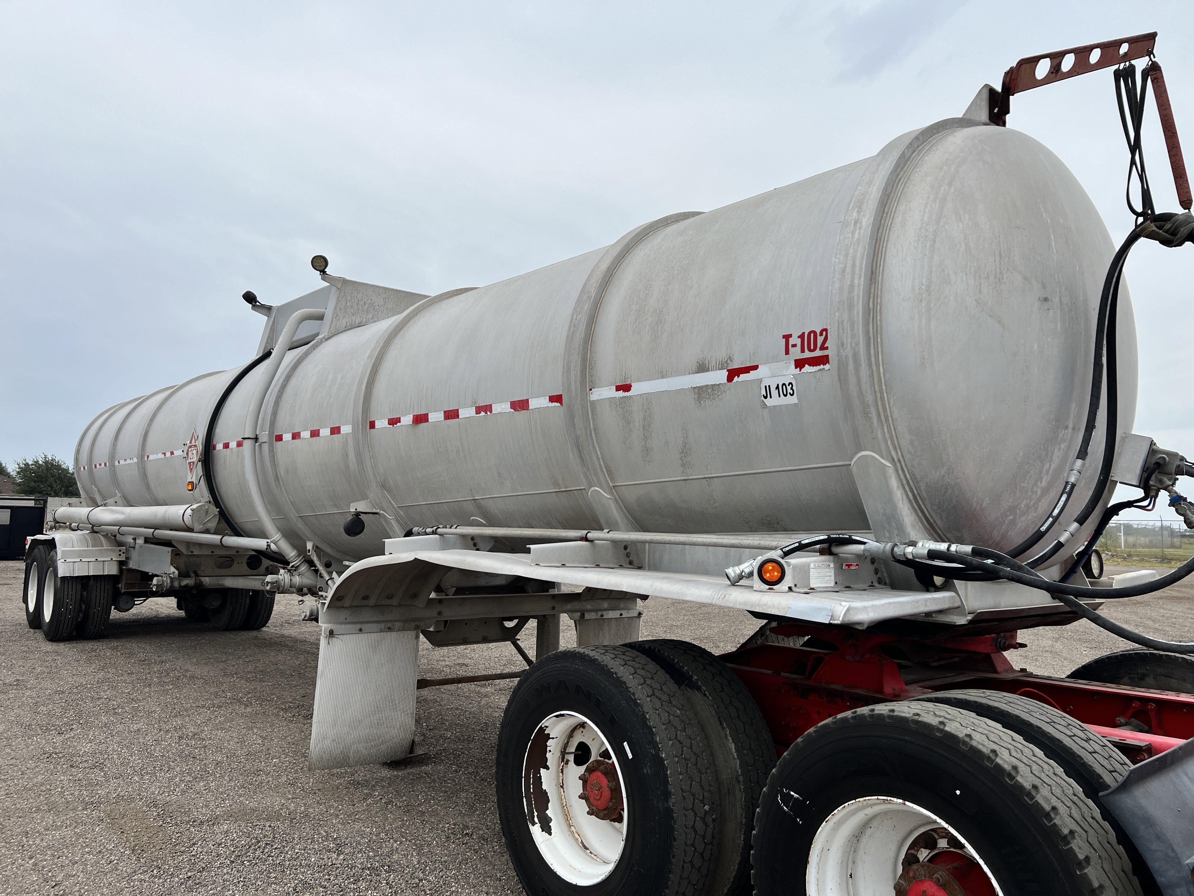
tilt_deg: +5.5
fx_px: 897
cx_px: 597
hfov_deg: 67.3
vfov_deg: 53.1
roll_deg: -0.5
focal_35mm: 26
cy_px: 448
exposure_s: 1/3165
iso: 50
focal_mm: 5.7
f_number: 1.5
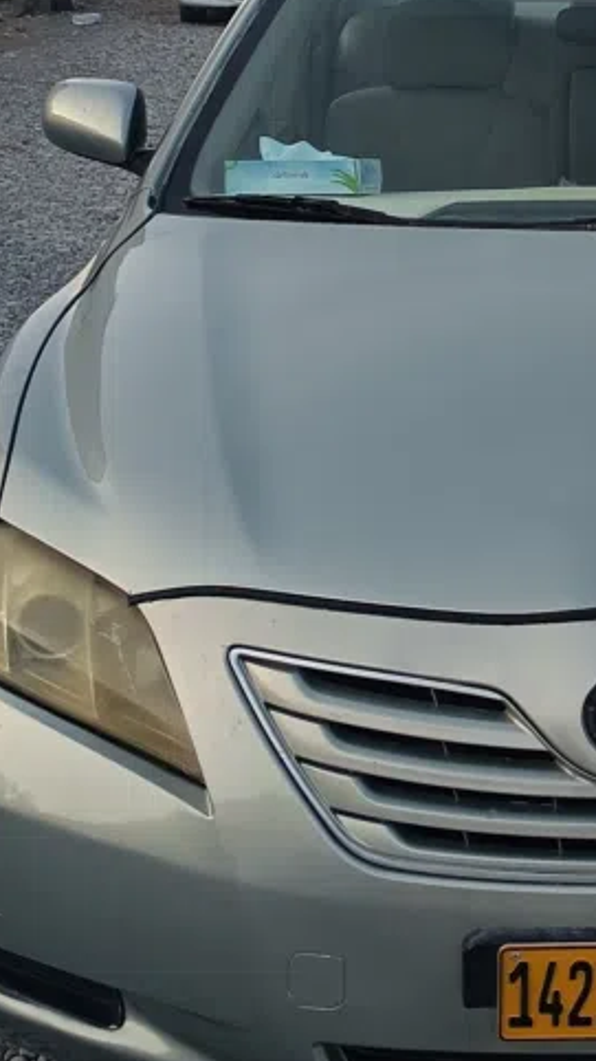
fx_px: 2080
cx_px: 726
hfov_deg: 15.7
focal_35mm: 74
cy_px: 298
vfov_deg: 28.3
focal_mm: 5.27
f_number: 1.7
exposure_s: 1/154
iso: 50
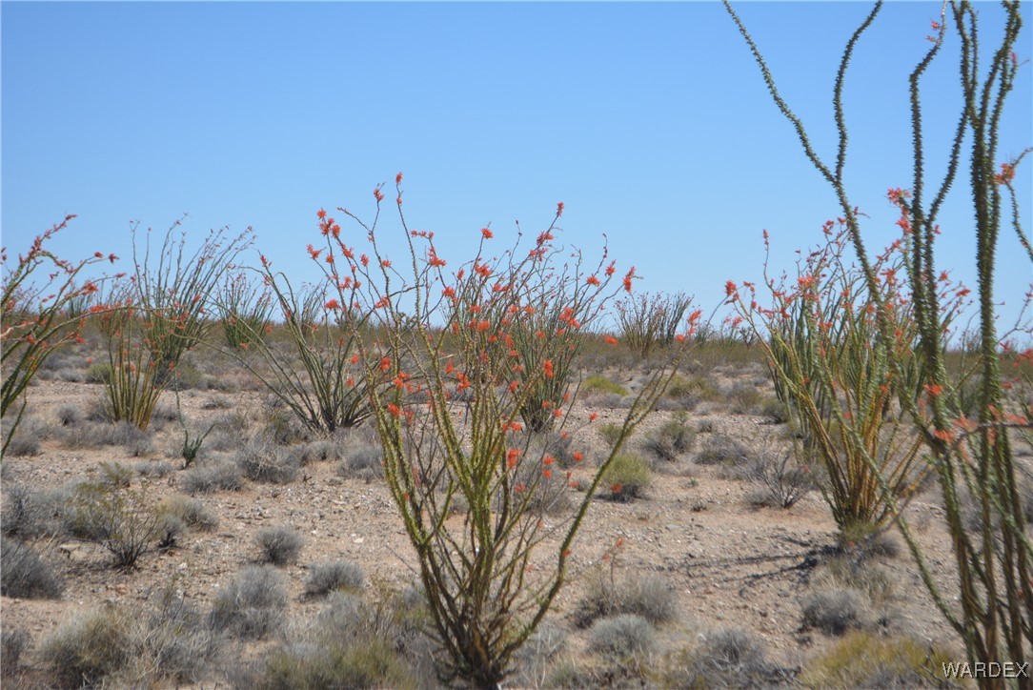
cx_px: 516
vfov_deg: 16.6
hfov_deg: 24.6
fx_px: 2368
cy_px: 345
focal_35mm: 82
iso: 400
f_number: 7.1
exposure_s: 1/1600
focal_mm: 55
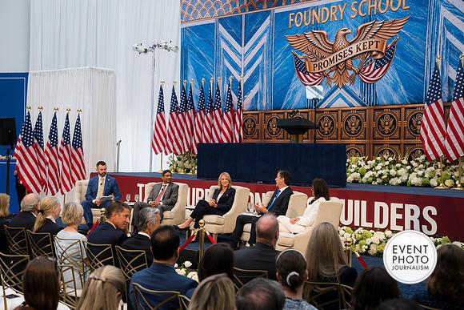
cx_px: 232
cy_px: 155
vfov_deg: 29.3
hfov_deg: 42.7
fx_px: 593
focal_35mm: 46
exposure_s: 1/160
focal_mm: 46
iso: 450
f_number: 4
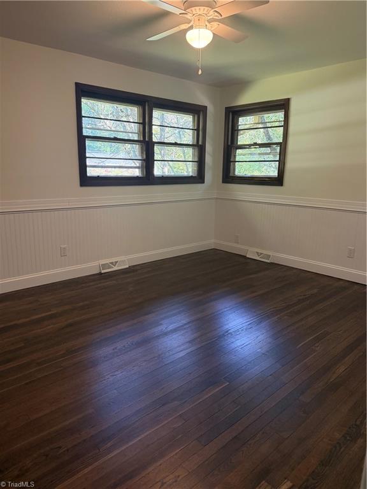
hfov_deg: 56.8
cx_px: 184
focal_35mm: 24
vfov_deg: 71.6
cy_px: 244
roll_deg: +0.2
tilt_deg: -13.0
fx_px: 339
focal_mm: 6.76
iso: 320
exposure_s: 1/60
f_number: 1.78
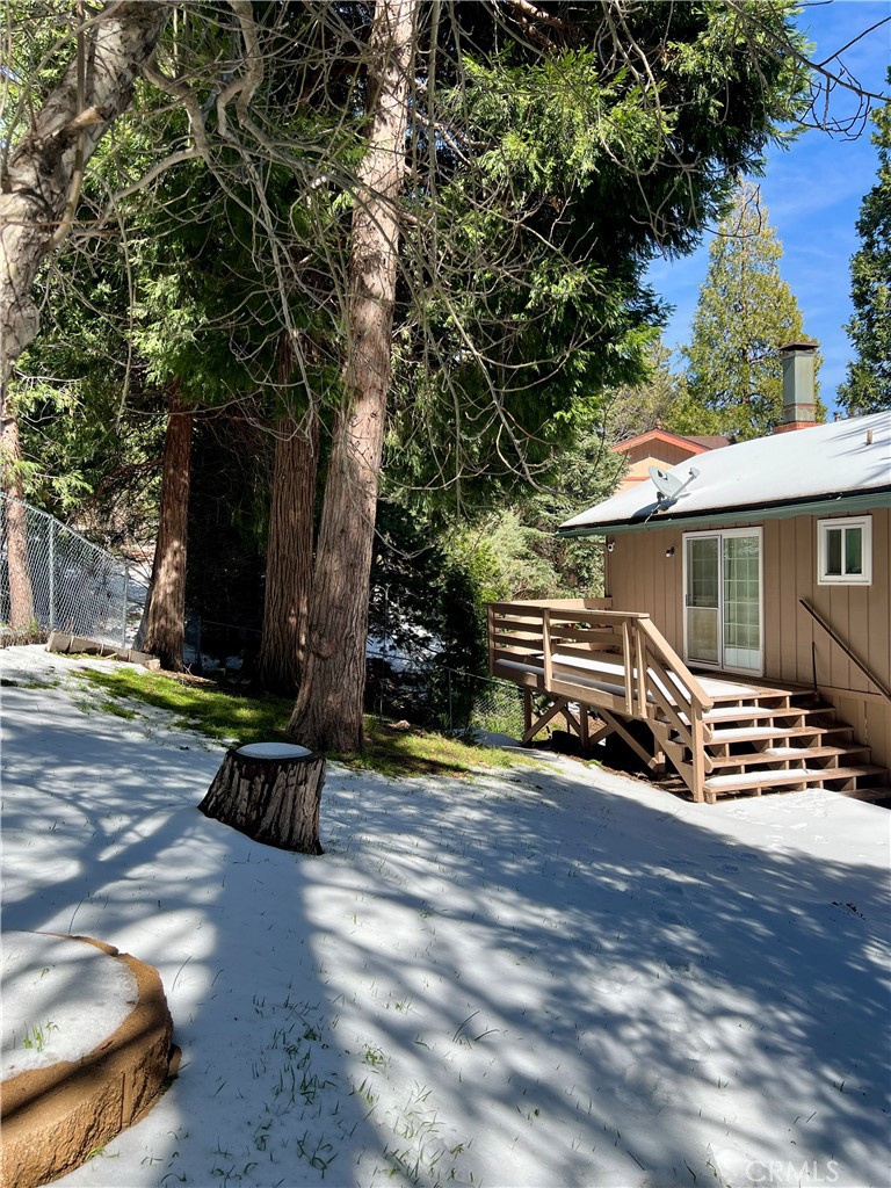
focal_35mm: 26
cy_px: 594
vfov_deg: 67.3
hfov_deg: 53.1
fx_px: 892
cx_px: 446
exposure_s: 1/2008
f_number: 1.5
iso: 50
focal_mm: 5.7
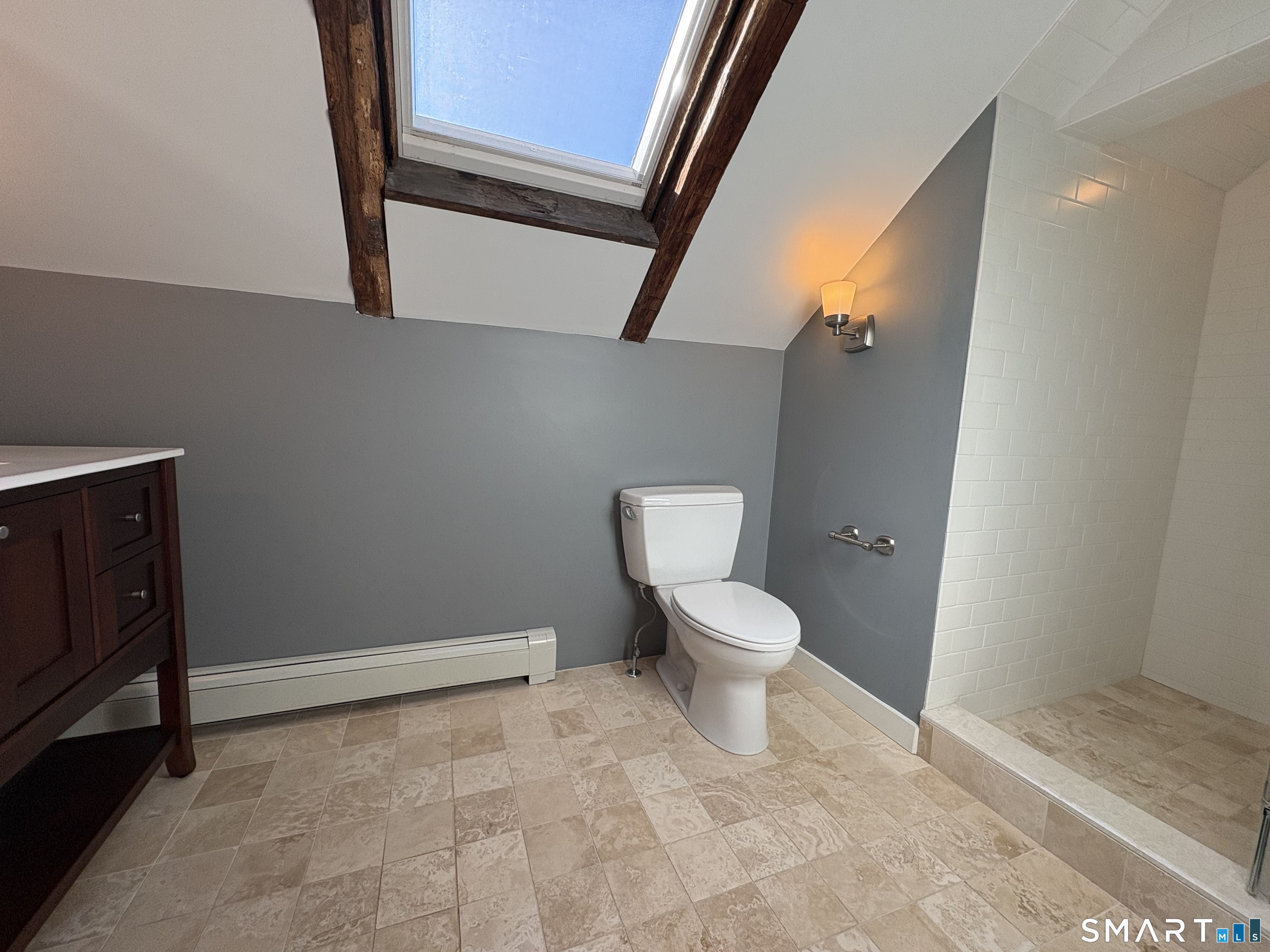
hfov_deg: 102.1
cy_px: 476
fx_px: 514
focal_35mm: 14
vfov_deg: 85.7
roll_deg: -2.0
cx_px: 635
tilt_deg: -6.6
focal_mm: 2.22
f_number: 2.2
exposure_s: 1/120
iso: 100
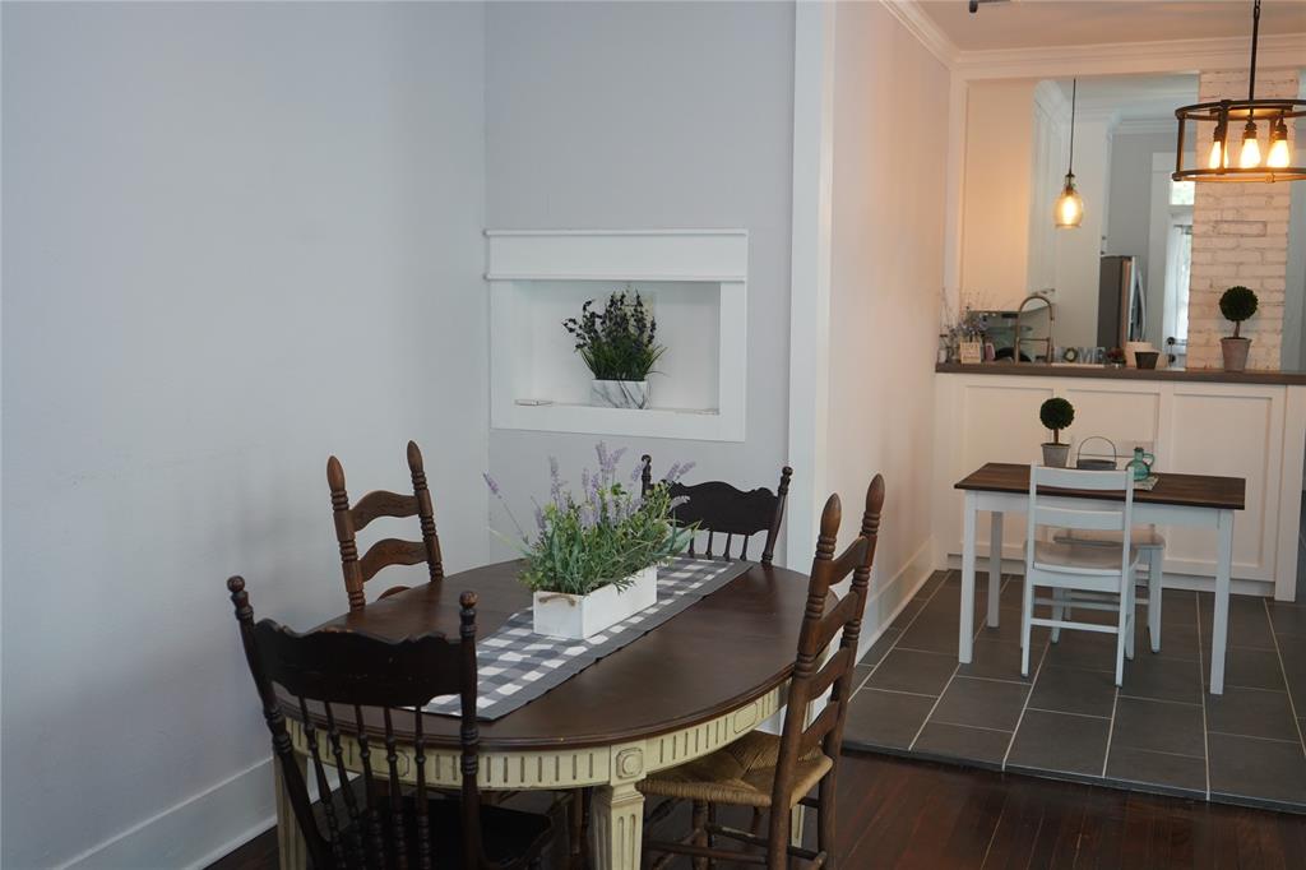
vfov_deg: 36.8
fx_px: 1306
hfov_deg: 53.1
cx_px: 653
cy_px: 435
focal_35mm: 36
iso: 1600
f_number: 4
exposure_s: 1/100
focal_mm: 36
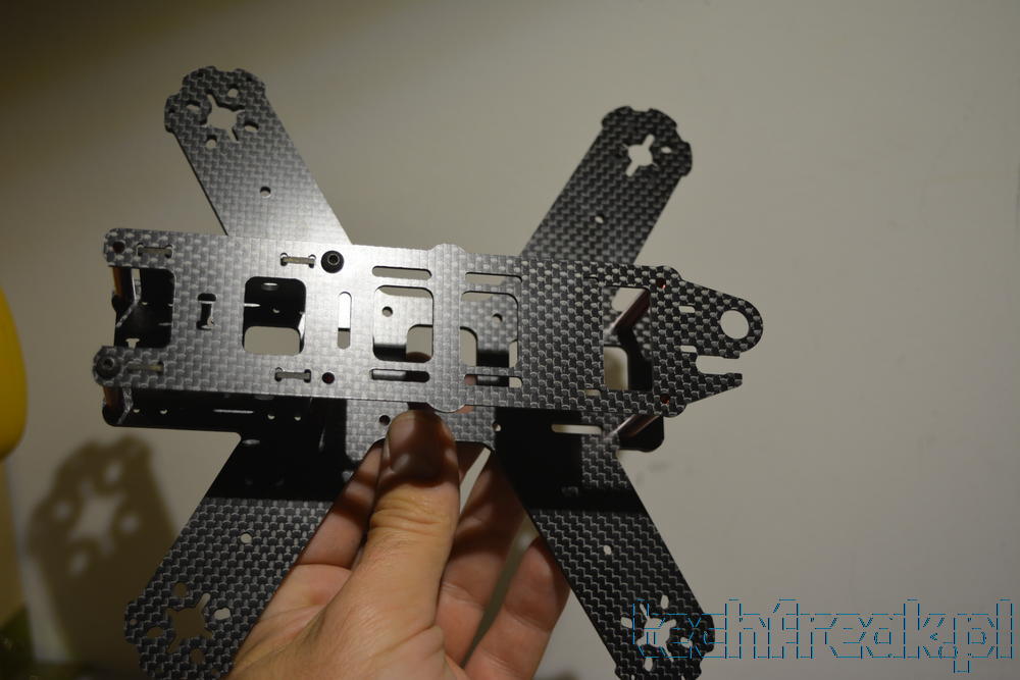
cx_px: 510
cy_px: 340
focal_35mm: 52
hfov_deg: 37.8
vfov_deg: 25.8
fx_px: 1488
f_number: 5
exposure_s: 1/100
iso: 400
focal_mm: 35
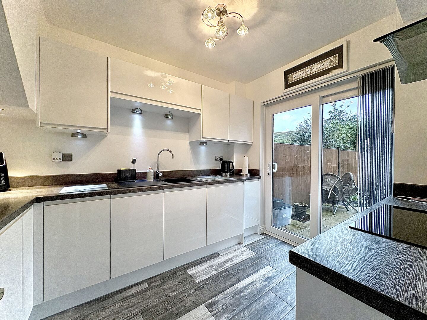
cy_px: 160
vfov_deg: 85.7
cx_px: 214
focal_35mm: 14
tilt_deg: -0.3
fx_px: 173
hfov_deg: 102.1
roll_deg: -0.6
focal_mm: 2.22
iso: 160
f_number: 2.2
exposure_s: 1/100
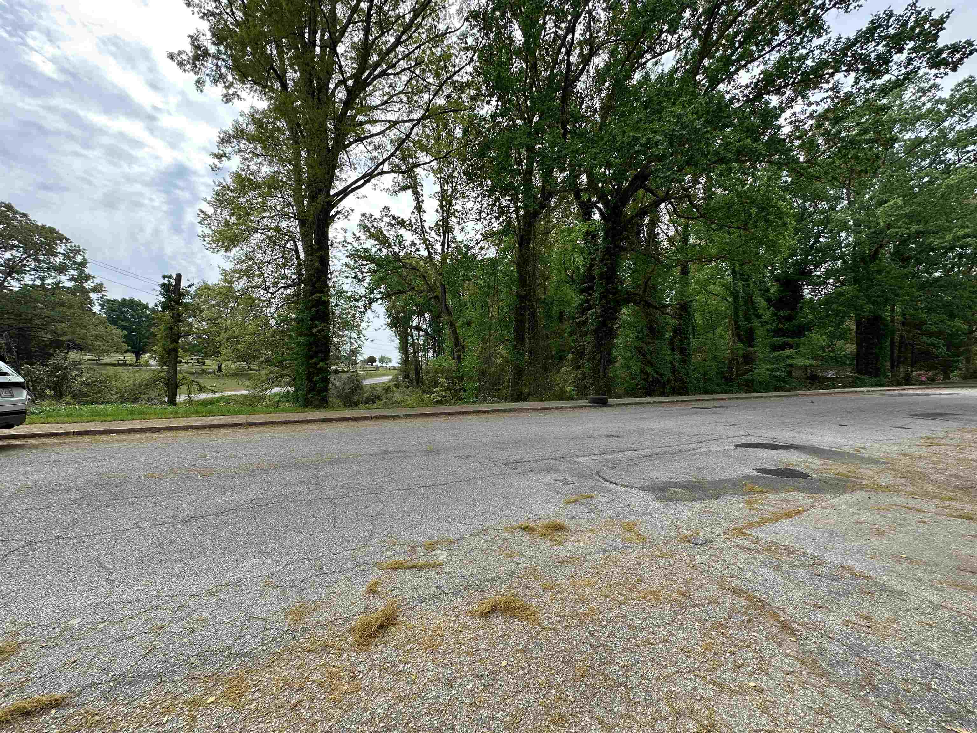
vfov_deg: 85.7
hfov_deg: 102.1
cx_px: 488
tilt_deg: +1.3
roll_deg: +0.7
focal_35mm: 14
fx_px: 395
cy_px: 366
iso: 50
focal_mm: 2.22
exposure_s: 1/807
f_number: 2.2
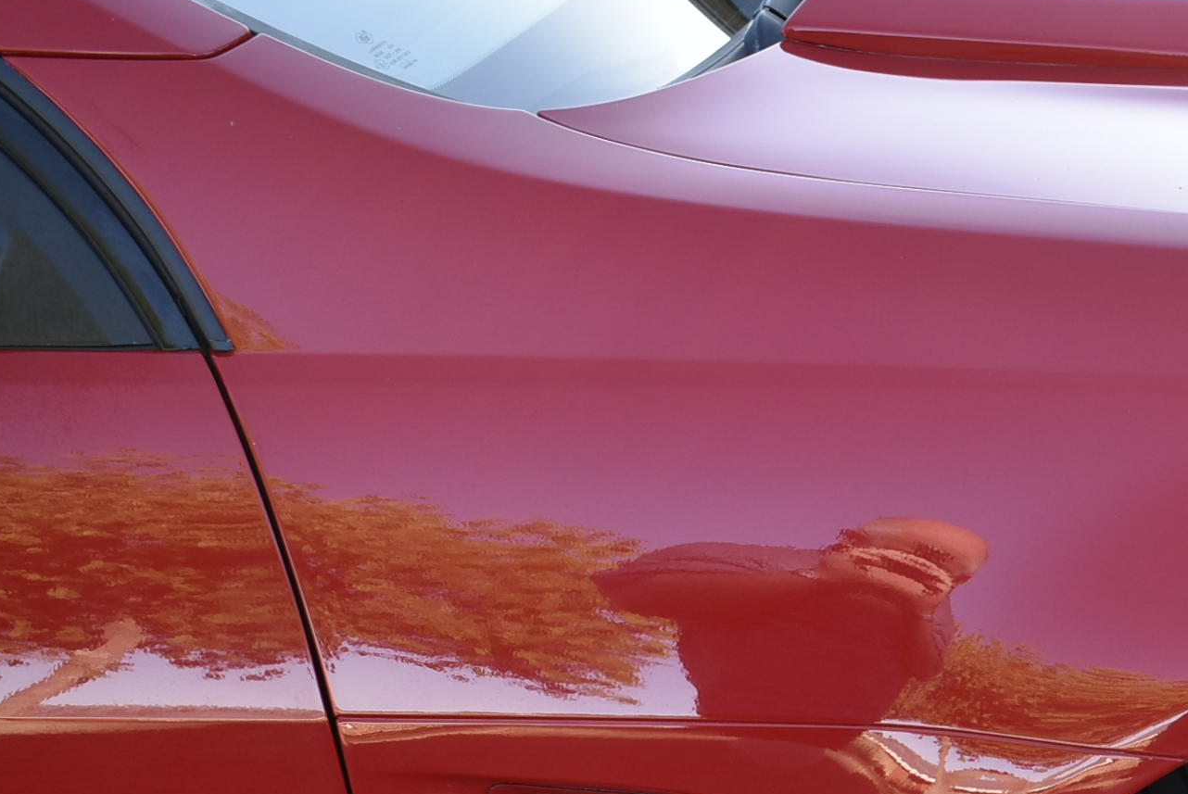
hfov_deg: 22.9
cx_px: 1285
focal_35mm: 84
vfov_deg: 15.8
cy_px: 889
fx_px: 2774
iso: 400
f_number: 5.6
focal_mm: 24
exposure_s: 1/250
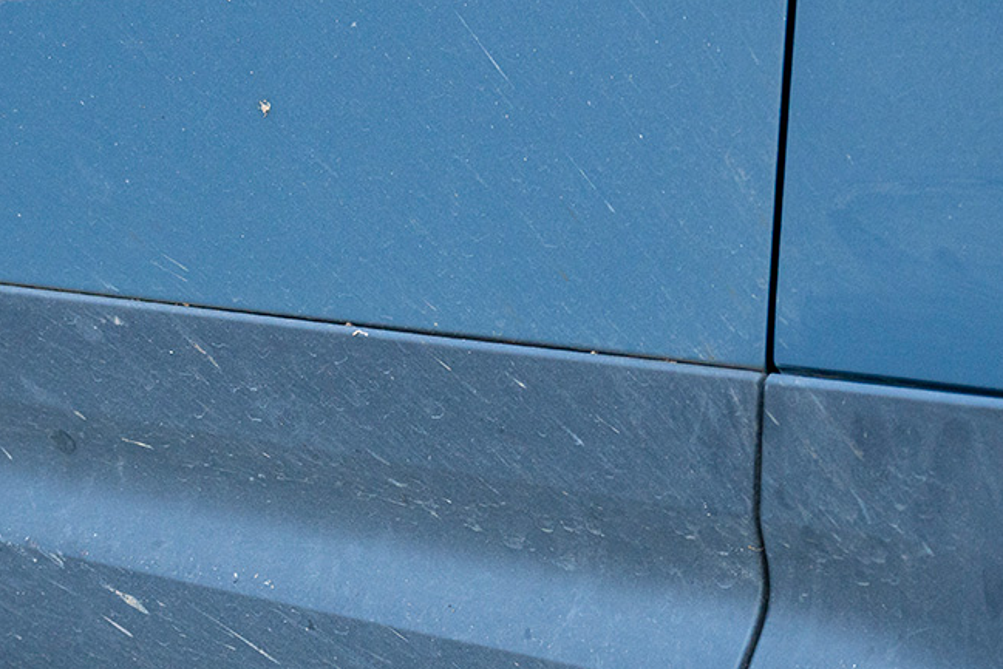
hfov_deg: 22.1
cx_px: -145
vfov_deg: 15.8
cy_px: 541
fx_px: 2396
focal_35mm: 86
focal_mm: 31
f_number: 4
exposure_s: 1/160
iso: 800
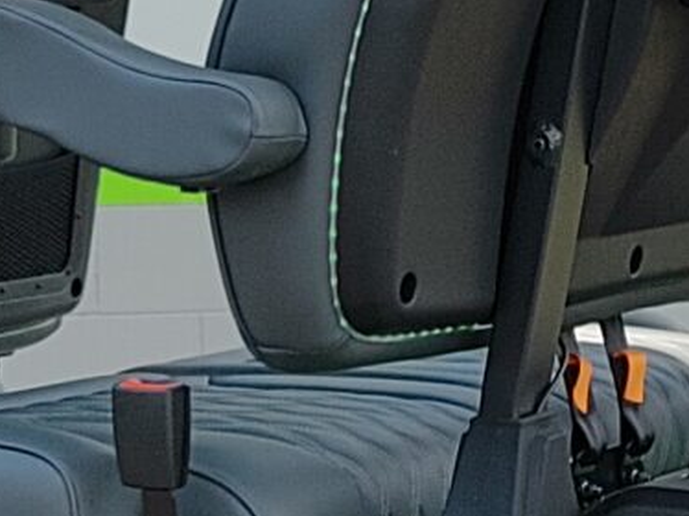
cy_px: 411
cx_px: -158
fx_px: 3541
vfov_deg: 8.3
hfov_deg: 10.9
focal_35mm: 178
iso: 50
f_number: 1.8
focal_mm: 4.81
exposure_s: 1/1149
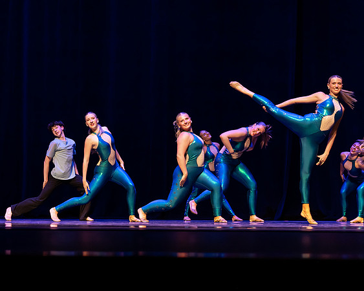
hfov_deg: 17.9
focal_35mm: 107
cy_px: 179
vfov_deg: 14.4
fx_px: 1150
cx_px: 103
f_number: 2.8
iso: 3200
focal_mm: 77
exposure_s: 1/640
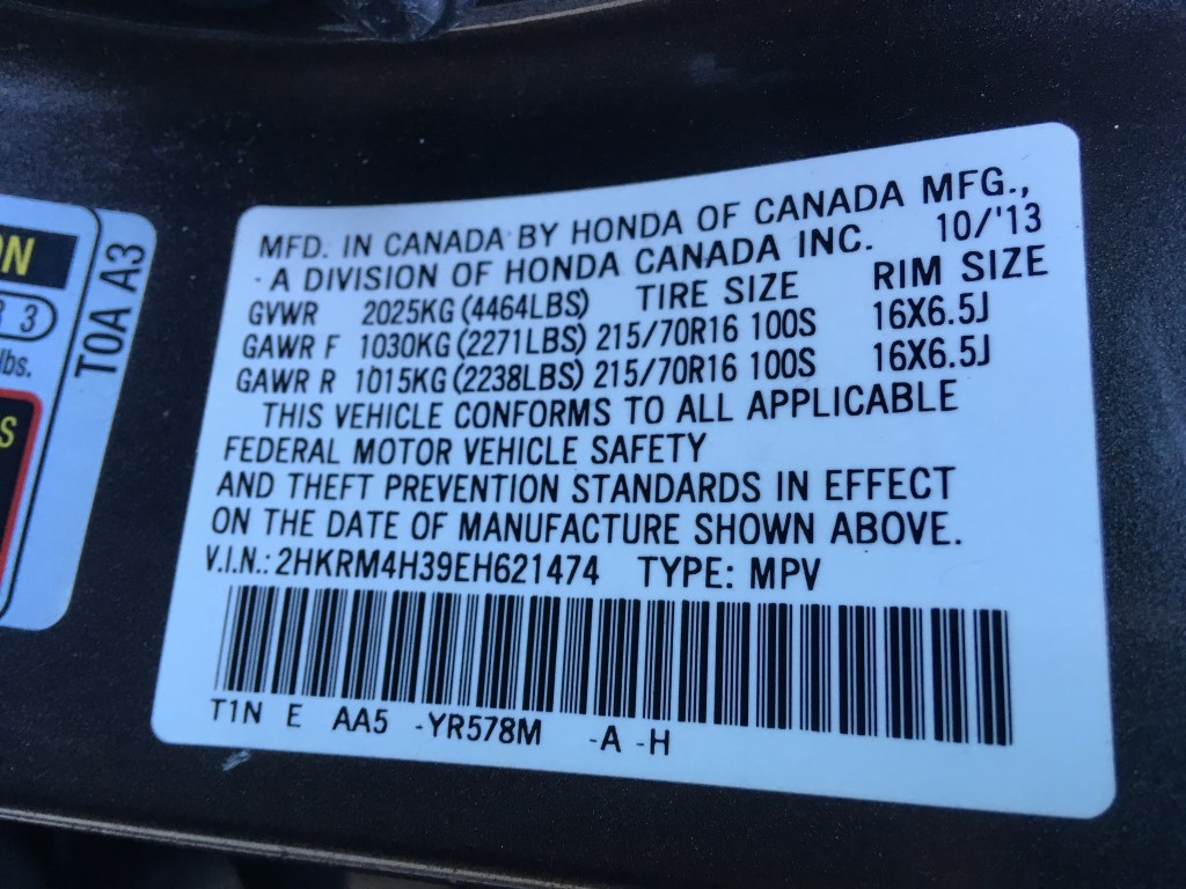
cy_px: 444
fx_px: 994
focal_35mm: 29
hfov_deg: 61.7
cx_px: 593
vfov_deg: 48.2
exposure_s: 1/30
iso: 40
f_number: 2.2
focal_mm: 4.15
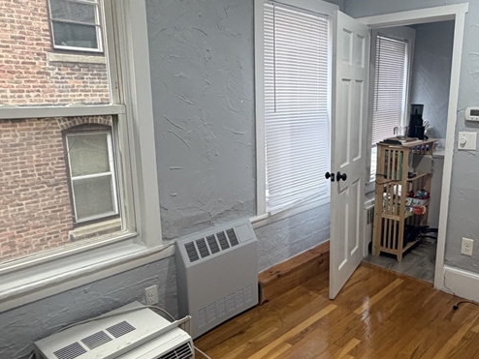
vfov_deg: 48.3
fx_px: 401
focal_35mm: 29
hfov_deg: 60.6
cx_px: 307
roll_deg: -1.1
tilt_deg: -12.2
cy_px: 179
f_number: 2.2
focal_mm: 2.22
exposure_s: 1/60
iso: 200
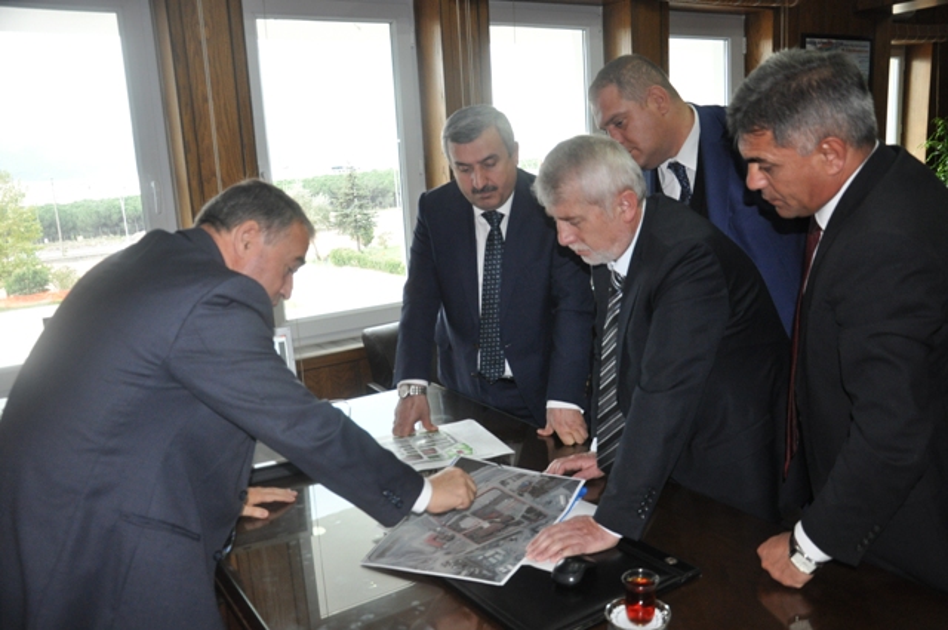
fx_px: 828
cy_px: 315
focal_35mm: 32
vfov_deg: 41.6
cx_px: 474
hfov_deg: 59.6
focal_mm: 21
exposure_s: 1/125
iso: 800
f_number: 3.8
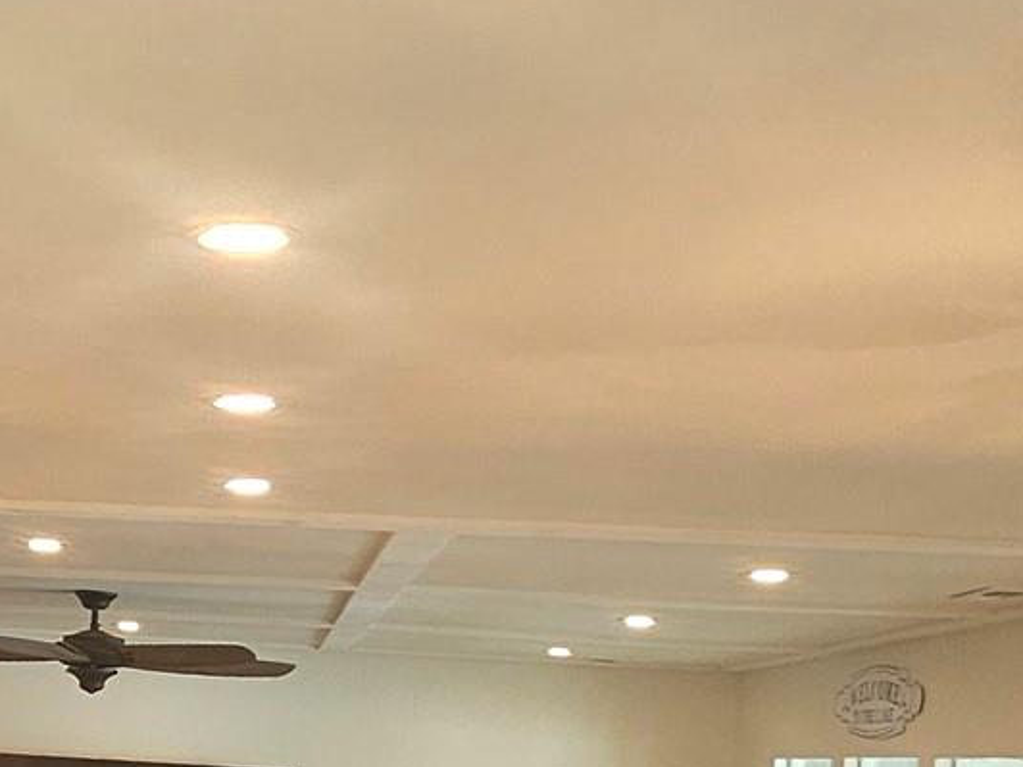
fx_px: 1478
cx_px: 75
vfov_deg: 27.4
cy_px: 777
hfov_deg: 35.6
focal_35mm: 50
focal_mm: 2.2
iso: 64
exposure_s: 1/60.2
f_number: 2.2
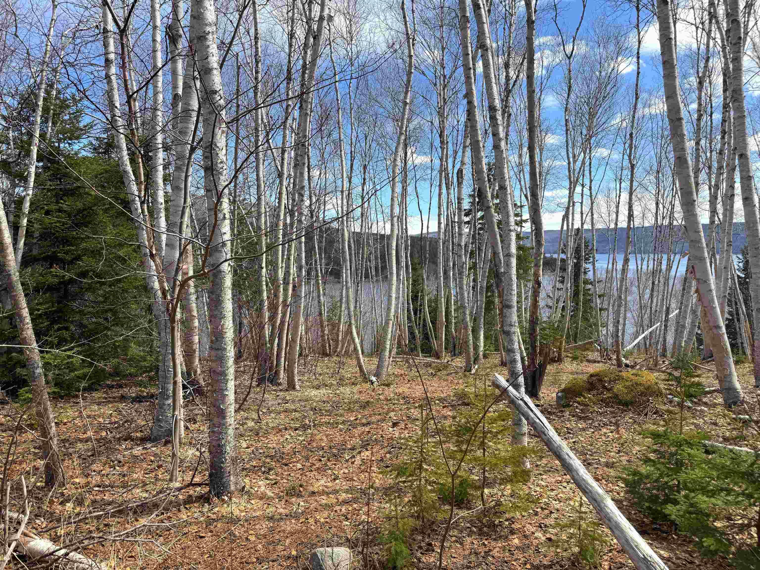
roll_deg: +0.1
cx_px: 380
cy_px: 285
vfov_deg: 56.8
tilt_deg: -5.2
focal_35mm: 24
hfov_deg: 71.6
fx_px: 527
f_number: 1.78
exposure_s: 1/2710
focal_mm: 6.76
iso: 80
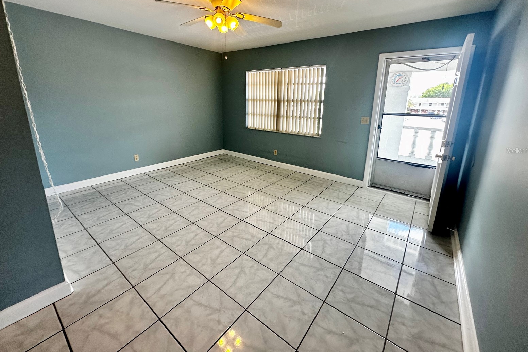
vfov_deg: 76.8
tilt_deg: -12.0
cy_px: 150
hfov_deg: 100.4
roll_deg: -0.8
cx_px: 267
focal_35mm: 15
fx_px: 220
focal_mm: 2.22
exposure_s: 1/120
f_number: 2.2
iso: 100
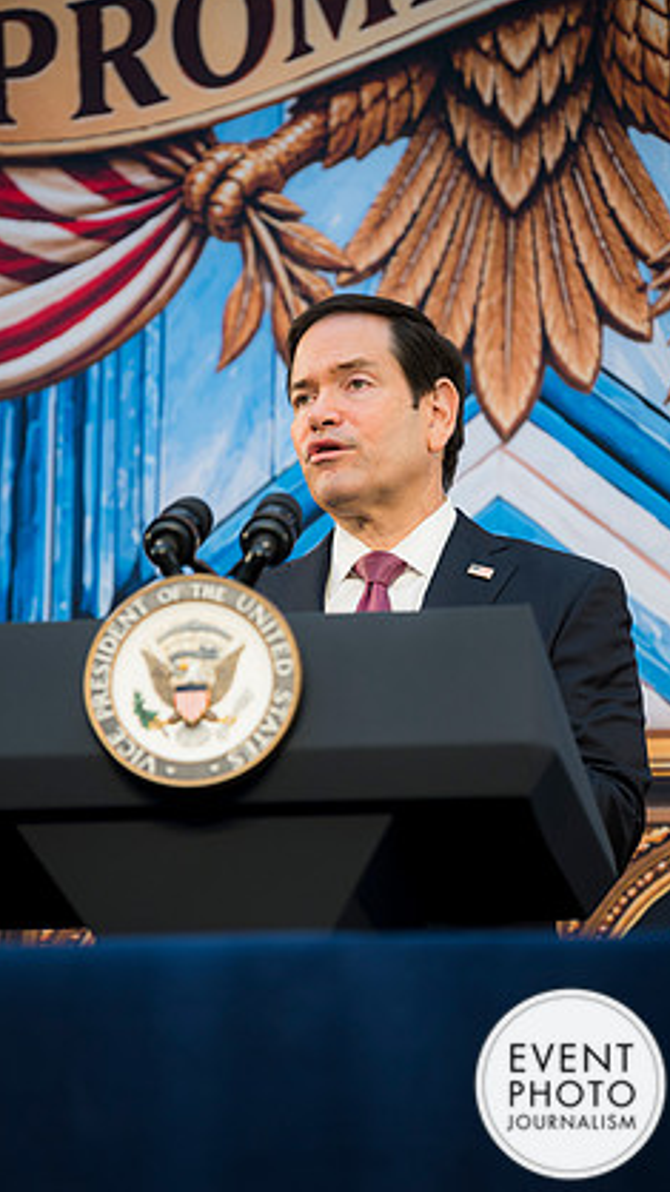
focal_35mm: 169
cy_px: 627
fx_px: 5340
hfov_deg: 7.2
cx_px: 331
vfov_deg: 12.7
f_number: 2.8
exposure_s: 1/200
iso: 280
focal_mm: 150
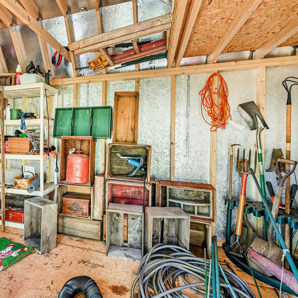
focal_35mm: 20
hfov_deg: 71.3
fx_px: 195
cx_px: 86
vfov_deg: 74.7
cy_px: 139
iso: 400
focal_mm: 14
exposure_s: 1/3.33
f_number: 8
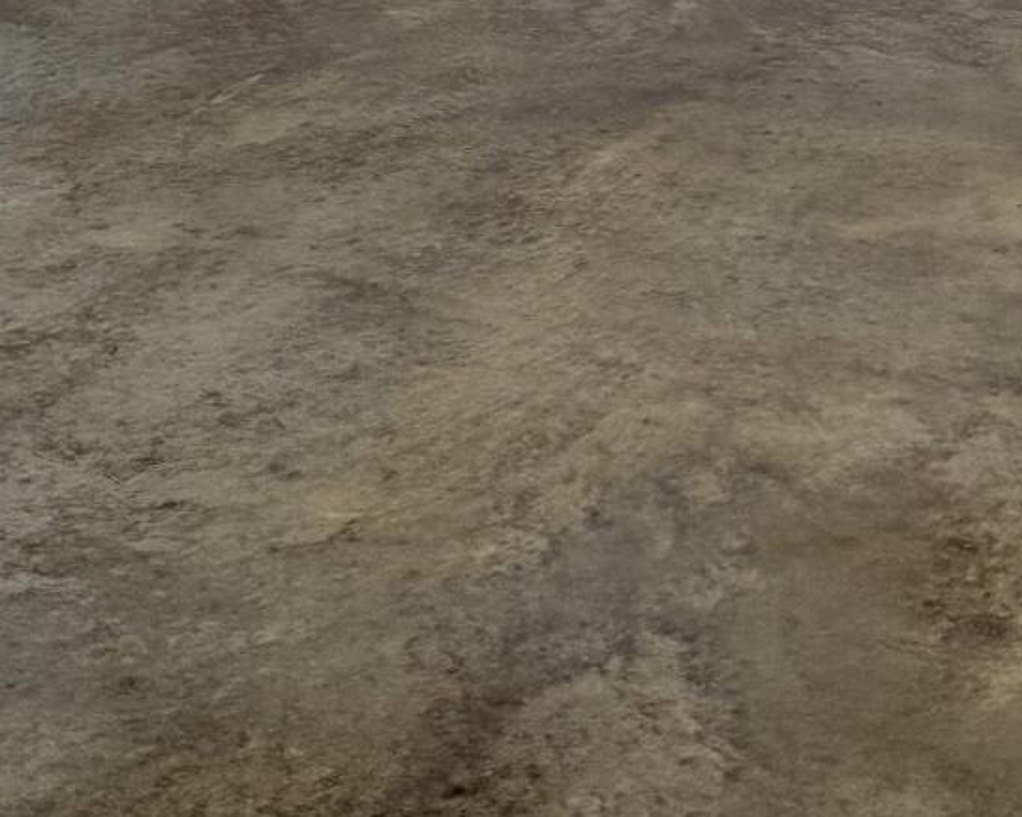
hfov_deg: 21.9
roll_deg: +0.4
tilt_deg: -6.2
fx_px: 2601
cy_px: -530
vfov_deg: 15.9
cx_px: 821
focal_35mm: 86
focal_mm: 6.76
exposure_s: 1/138
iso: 200
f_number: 1.78
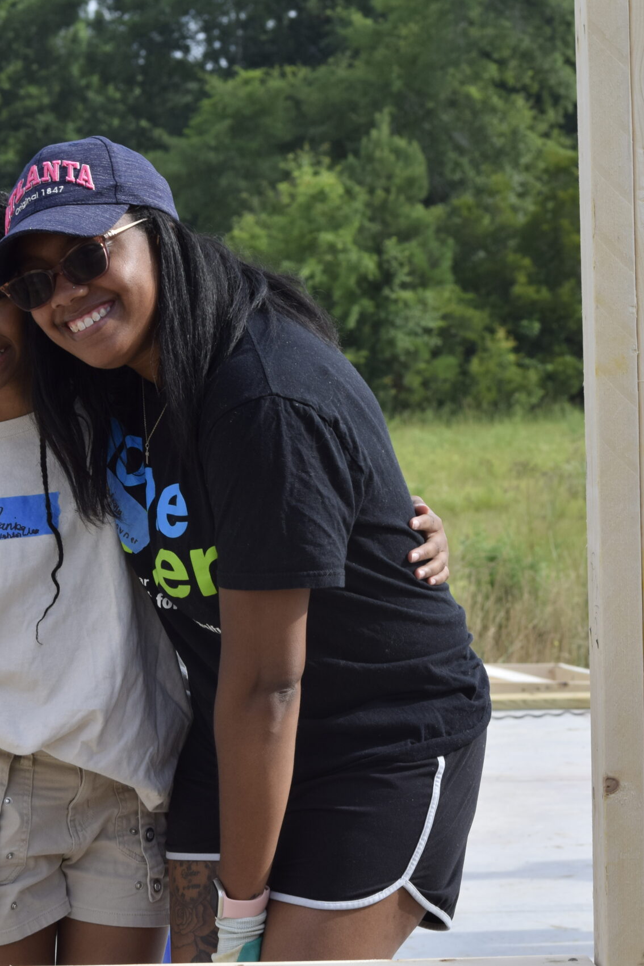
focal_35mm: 140
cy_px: 482
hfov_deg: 9.8
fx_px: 3756
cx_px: 182
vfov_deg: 14.7
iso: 200
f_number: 9
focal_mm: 62
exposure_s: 1/320
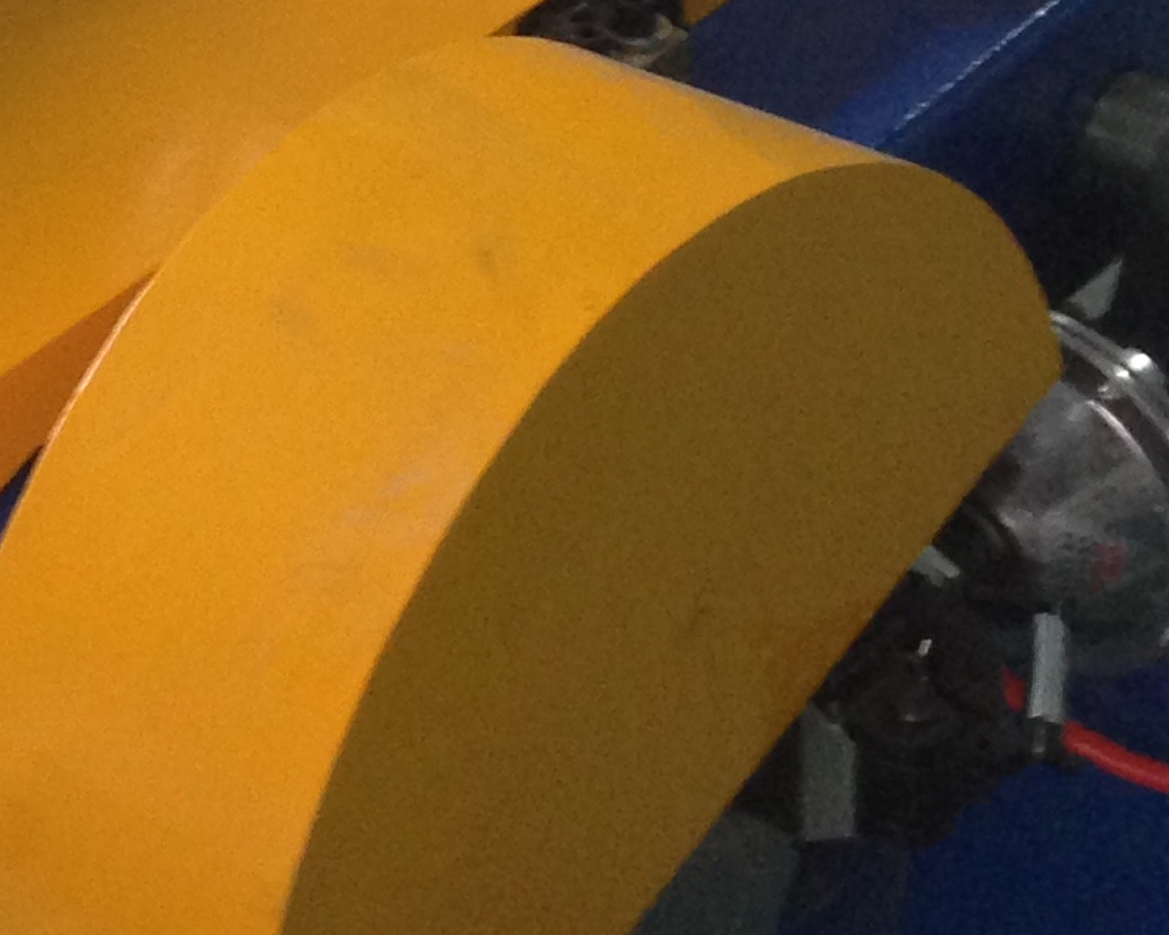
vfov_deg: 10.6
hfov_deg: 12.7
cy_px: -449
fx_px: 4879
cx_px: -788
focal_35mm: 141
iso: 160
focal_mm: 4.13
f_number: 2.4
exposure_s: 1/20
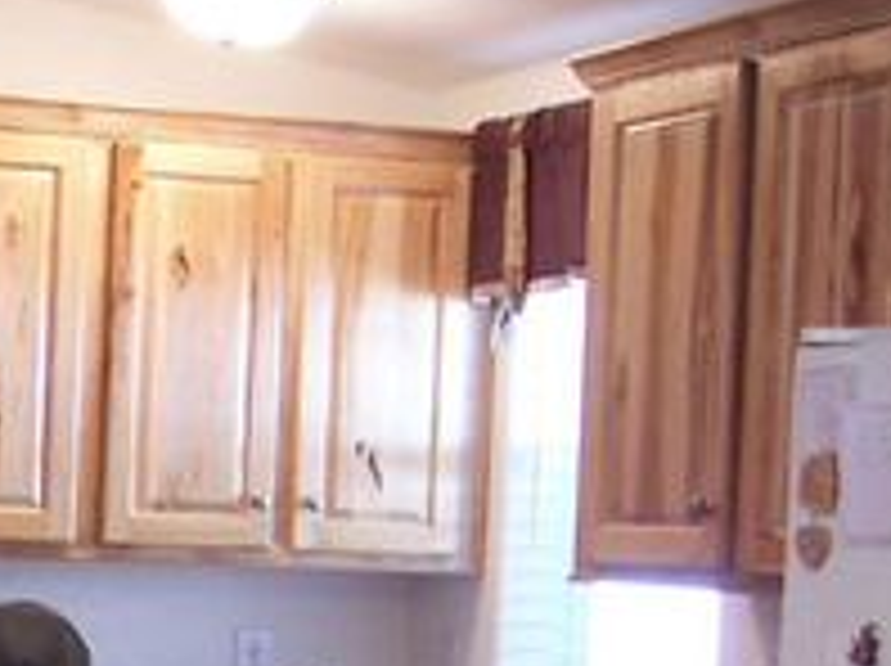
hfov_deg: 15.4
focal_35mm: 123
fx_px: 3162
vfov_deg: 11.8
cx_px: -230
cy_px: 760
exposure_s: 1/20
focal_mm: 6.3
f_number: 2.8
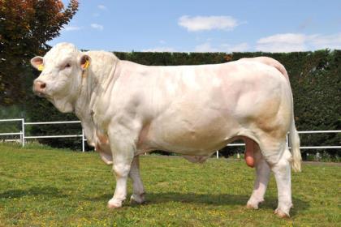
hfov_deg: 38.9
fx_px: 483
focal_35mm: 51
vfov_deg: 26.5
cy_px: 114
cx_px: 170
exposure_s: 1/200
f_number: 20
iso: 200
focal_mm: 34
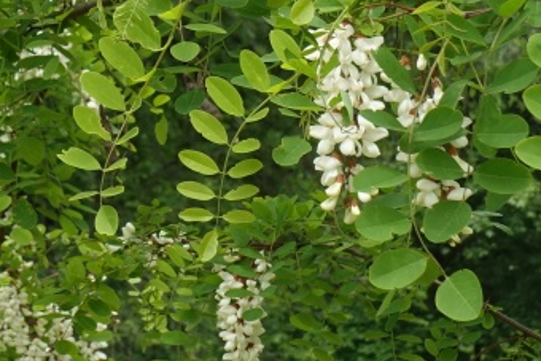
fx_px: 3713
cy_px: -72
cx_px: 22
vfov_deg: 5.5
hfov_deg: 8.3
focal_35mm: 247
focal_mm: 25.7
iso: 125
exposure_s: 1/250
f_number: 5.6
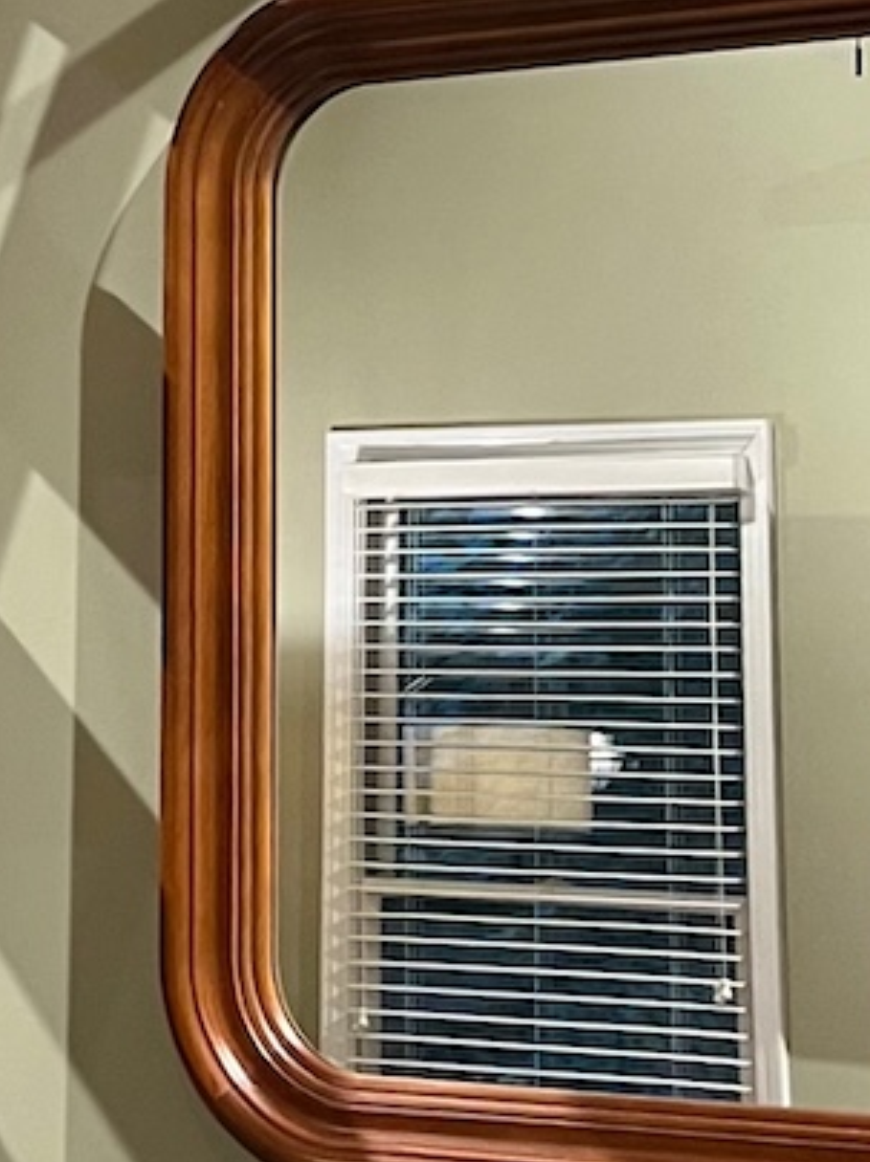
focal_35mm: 120
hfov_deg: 12.2
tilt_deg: +9.0
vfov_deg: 16.2
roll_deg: -2.2
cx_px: -29
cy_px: 102
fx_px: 4028
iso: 320
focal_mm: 5.7
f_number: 1.5
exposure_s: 1/60
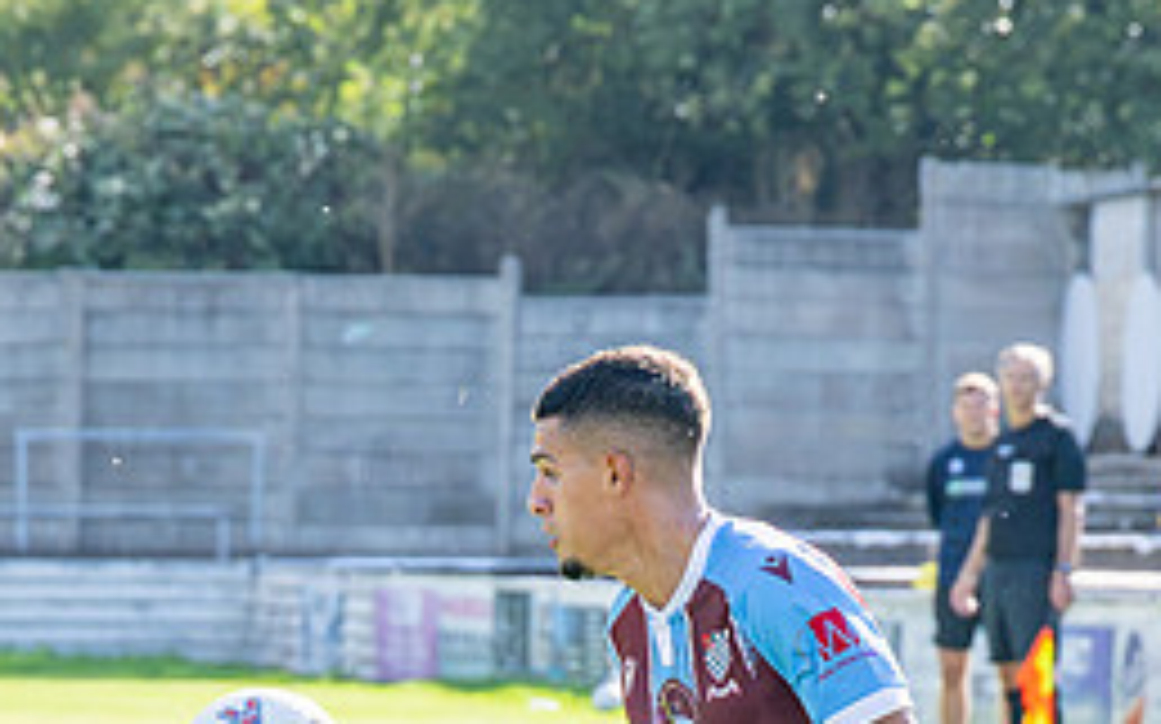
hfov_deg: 5.0
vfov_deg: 3.1
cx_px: 284
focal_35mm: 423
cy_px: 811
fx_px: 13378
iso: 400
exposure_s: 1/2500
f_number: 4
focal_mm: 70
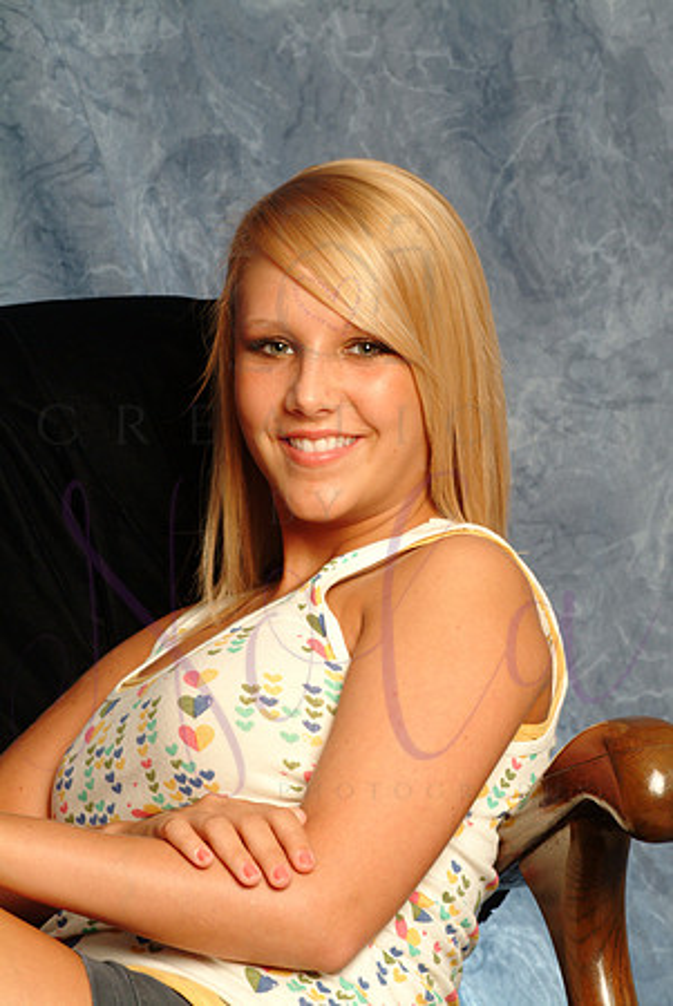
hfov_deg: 8.2
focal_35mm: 168
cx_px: 336
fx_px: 4700
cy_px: 503
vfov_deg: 12.2
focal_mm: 112
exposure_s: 1/125
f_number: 9.5
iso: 400
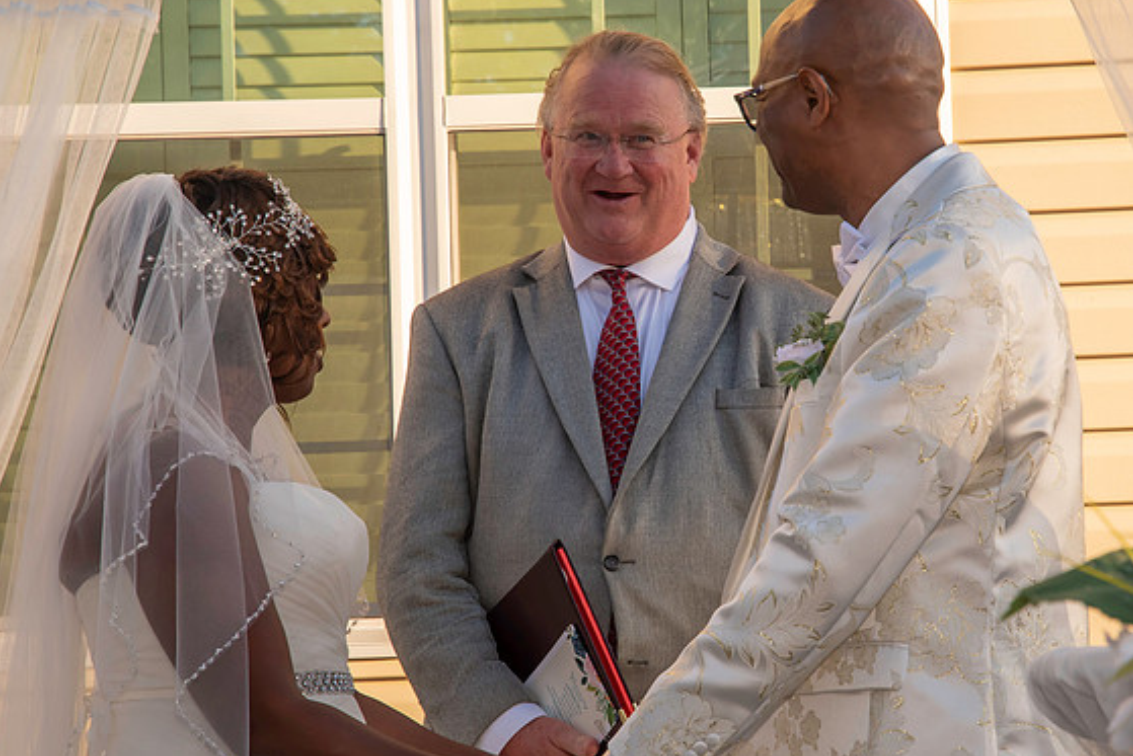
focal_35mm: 140
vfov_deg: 9.8
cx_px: 729
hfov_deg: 14.6
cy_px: 378
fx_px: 4407
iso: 400
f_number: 9
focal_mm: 72
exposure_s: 1/250
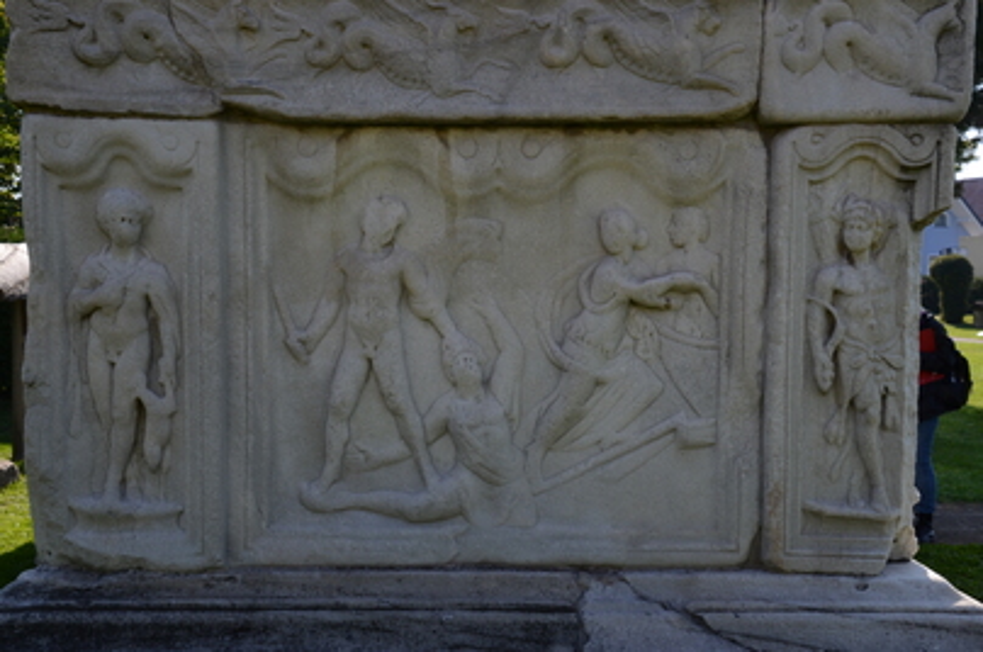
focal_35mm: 46
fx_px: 1268
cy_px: 326
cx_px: 492
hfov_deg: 42.4
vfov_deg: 28.8
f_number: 9
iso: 320
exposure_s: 1/320
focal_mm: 31
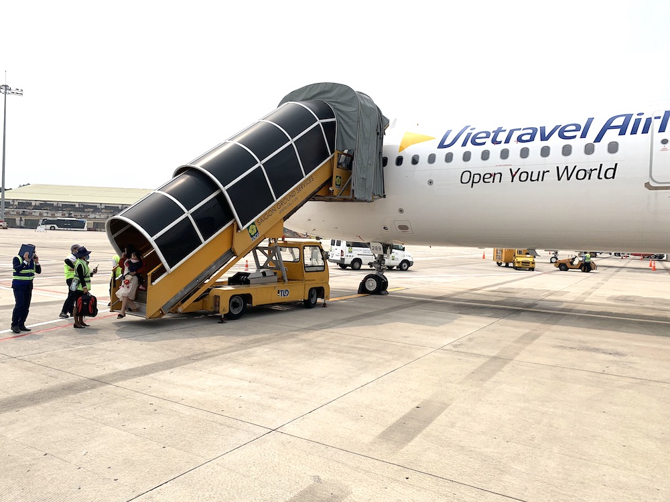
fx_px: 503
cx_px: 335
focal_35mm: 26
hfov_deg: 67.3
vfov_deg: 53.1
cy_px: 251
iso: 25
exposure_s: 1/4902
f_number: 1.8
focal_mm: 4.25
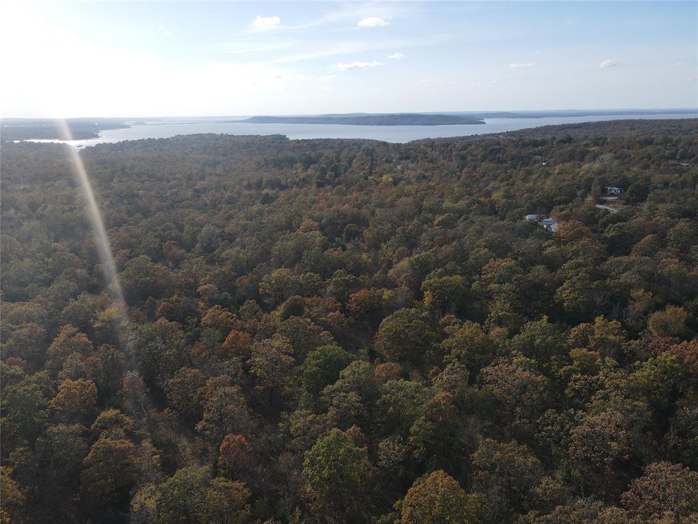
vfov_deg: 56.8
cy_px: 262
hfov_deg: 71.6
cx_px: 349
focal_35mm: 24
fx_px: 484
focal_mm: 4.5
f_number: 2.8
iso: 100
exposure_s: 1/800
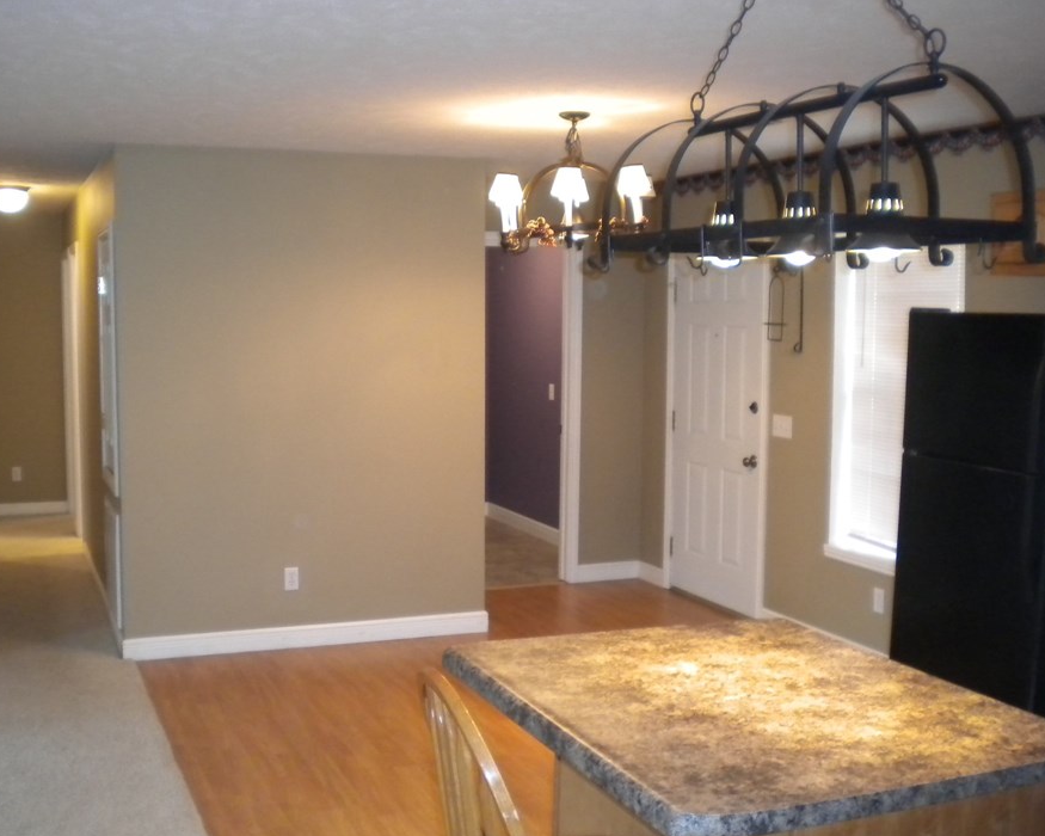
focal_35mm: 40
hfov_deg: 45.6
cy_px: 419
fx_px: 1237
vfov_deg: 37.3
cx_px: 442
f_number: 3.1
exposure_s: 1/30
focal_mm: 6.3
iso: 400
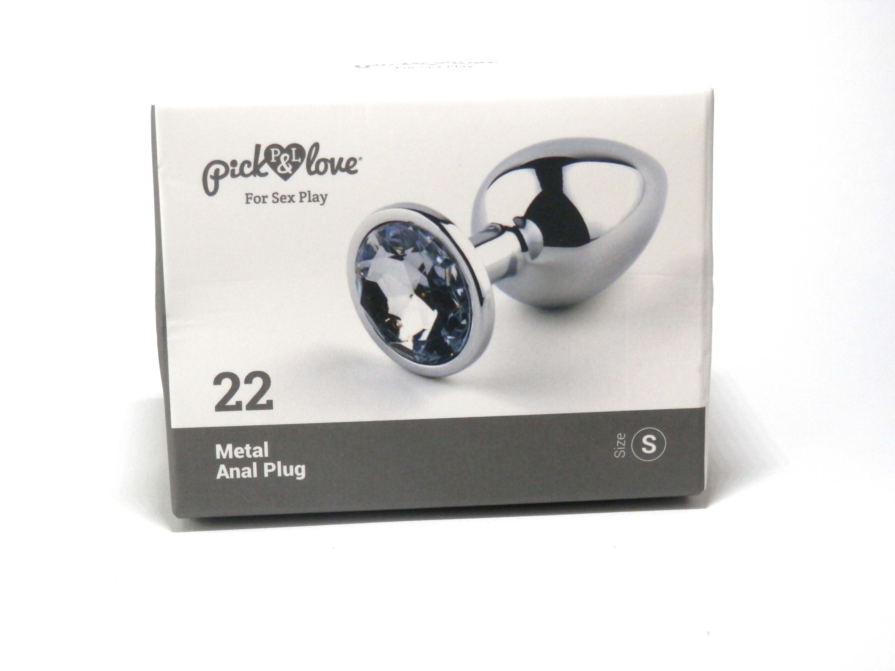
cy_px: 336
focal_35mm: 66
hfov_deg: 29.4
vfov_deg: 22.3
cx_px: 448
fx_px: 1706
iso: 200
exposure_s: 1/80
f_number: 4.4
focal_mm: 11.9
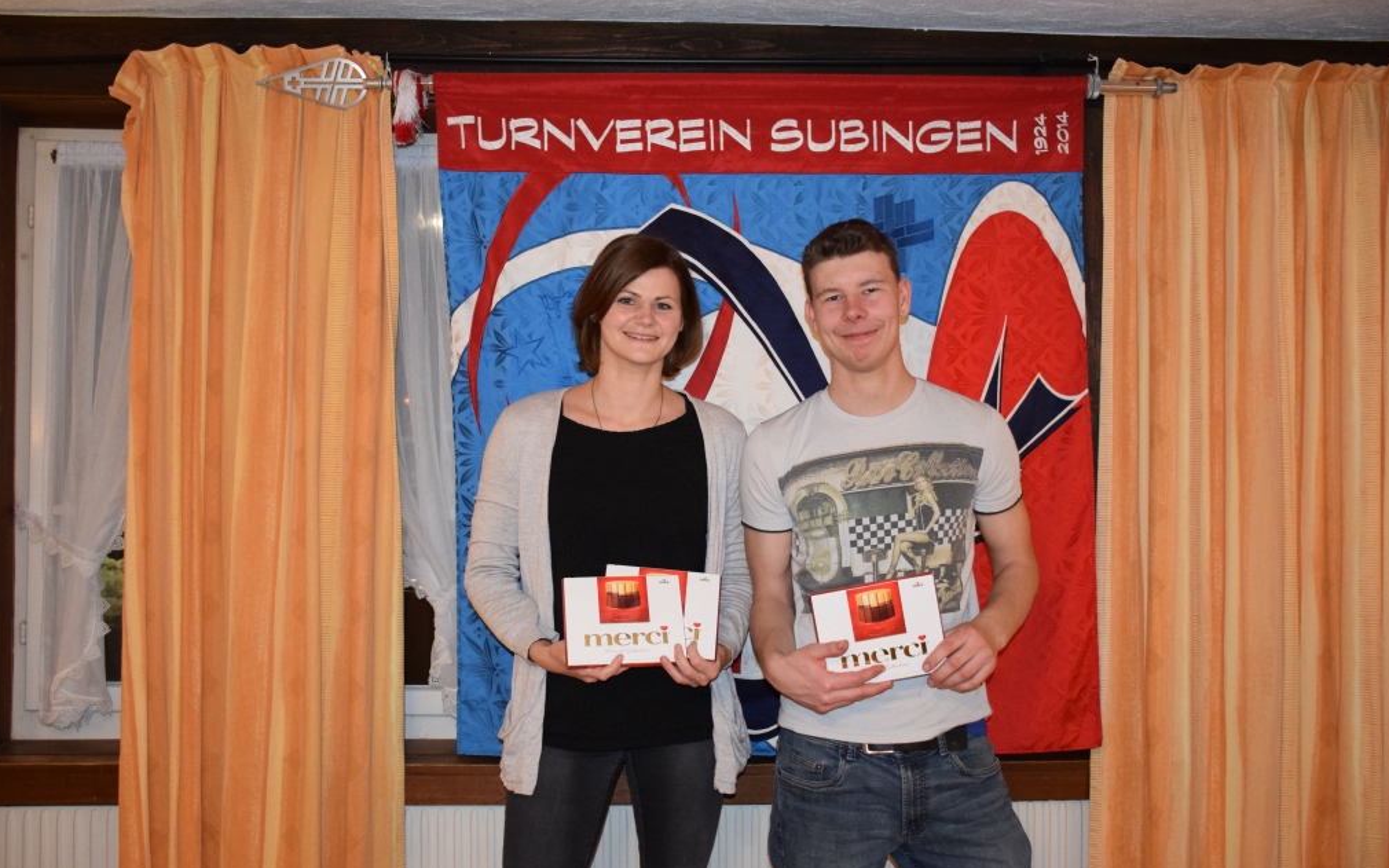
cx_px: 694
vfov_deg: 40.6
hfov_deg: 61.2
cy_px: 422
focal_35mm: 31
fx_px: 1173
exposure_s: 1/60
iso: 2800
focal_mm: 20
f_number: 3.5
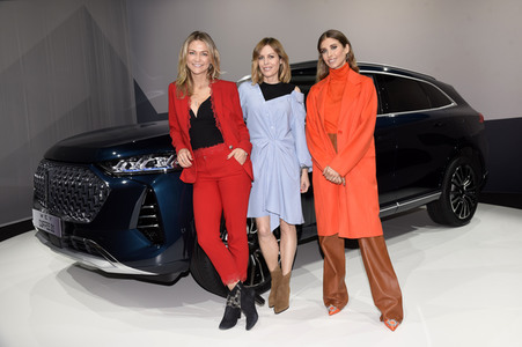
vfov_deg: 41.1
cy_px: 174
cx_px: 261
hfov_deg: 58.8
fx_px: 464
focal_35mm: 32
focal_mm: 32
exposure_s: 1/125
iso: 400
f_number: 6.3
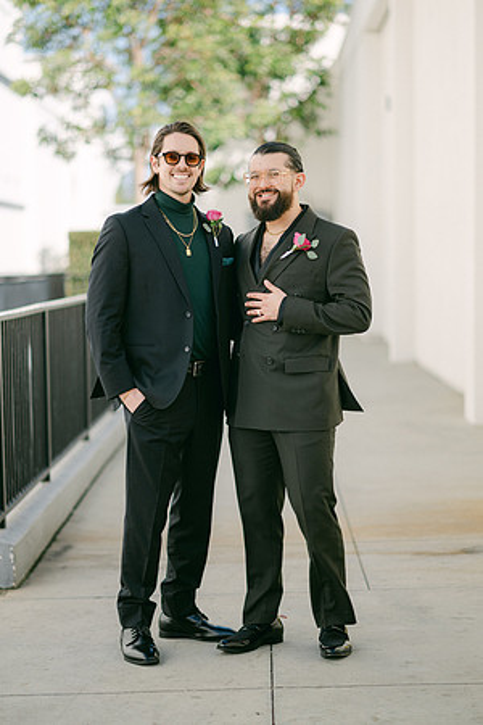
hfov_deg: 16.1
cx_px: 242
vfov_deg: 23.9
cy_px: 362
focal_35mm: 85
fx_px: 1710
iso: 80
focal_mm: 85
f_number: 1.8
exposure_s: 1/2500
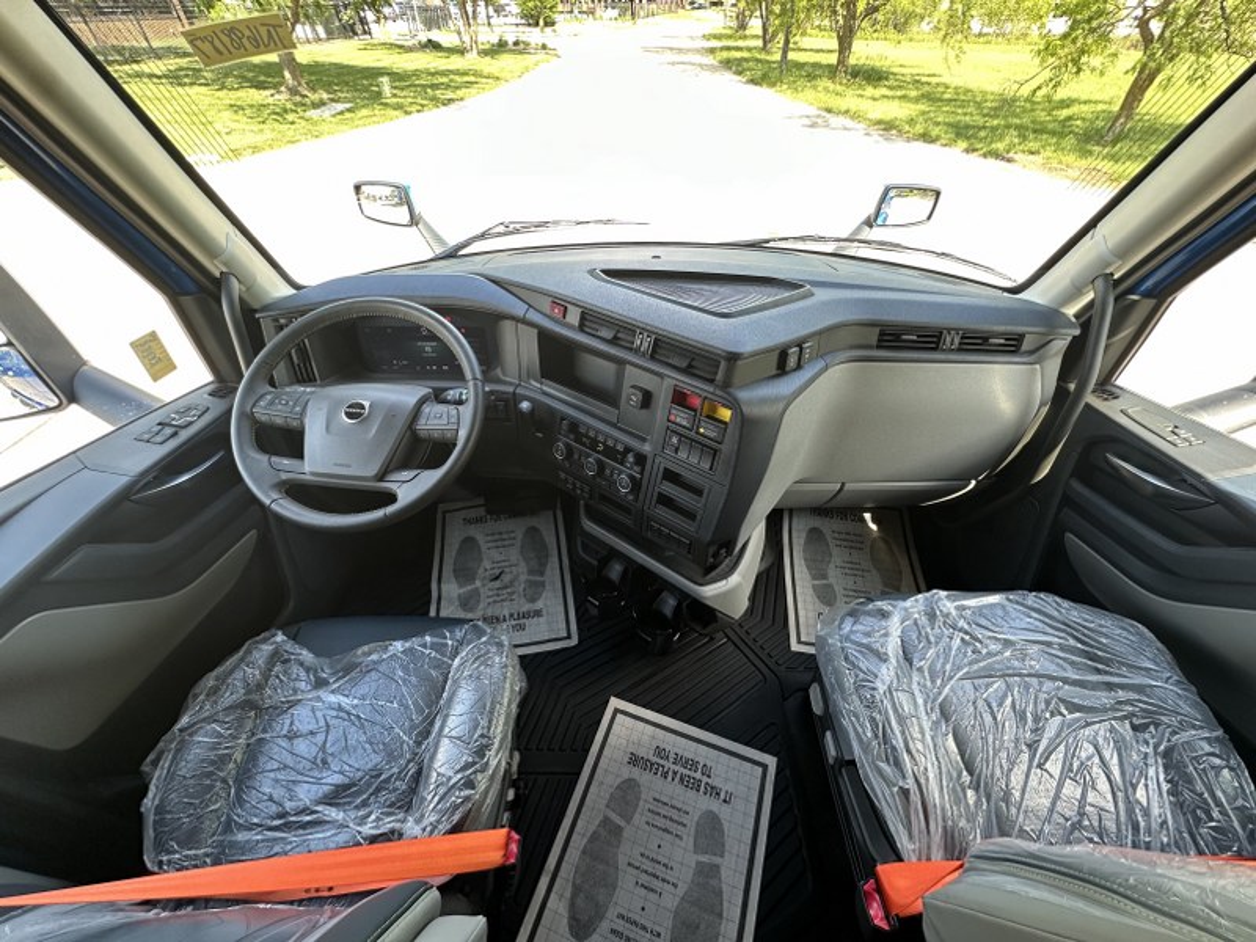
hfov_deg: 102.1
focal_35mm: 14
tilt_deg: -43.3
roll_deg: +0.0
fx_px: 508
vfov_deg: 85.7
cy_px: 471
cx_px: 628
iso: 125
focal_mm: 2.22
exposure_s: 1/99
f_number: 2.2
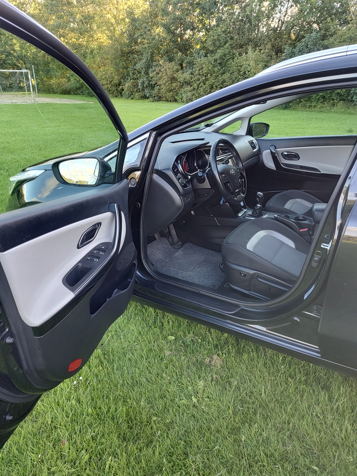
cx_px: 178
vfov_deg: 73.9
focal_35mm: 23
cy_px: 238
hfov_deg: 58.9
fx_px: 316
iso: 141
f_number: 1.8
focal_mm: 5.56
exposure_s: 1/100
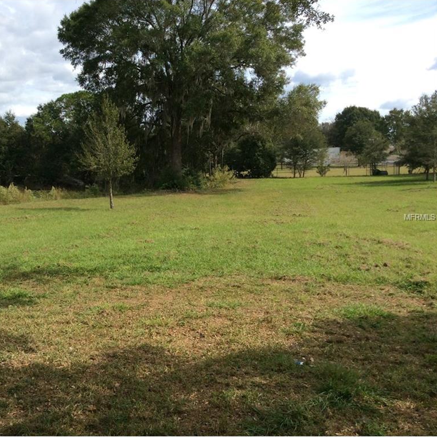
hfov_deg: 43.2
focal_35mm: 38
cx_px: 145
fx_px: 543
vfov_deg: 43.9
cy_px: 217
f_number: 2.4
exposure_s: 1/1021
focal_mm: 3.3
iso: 32
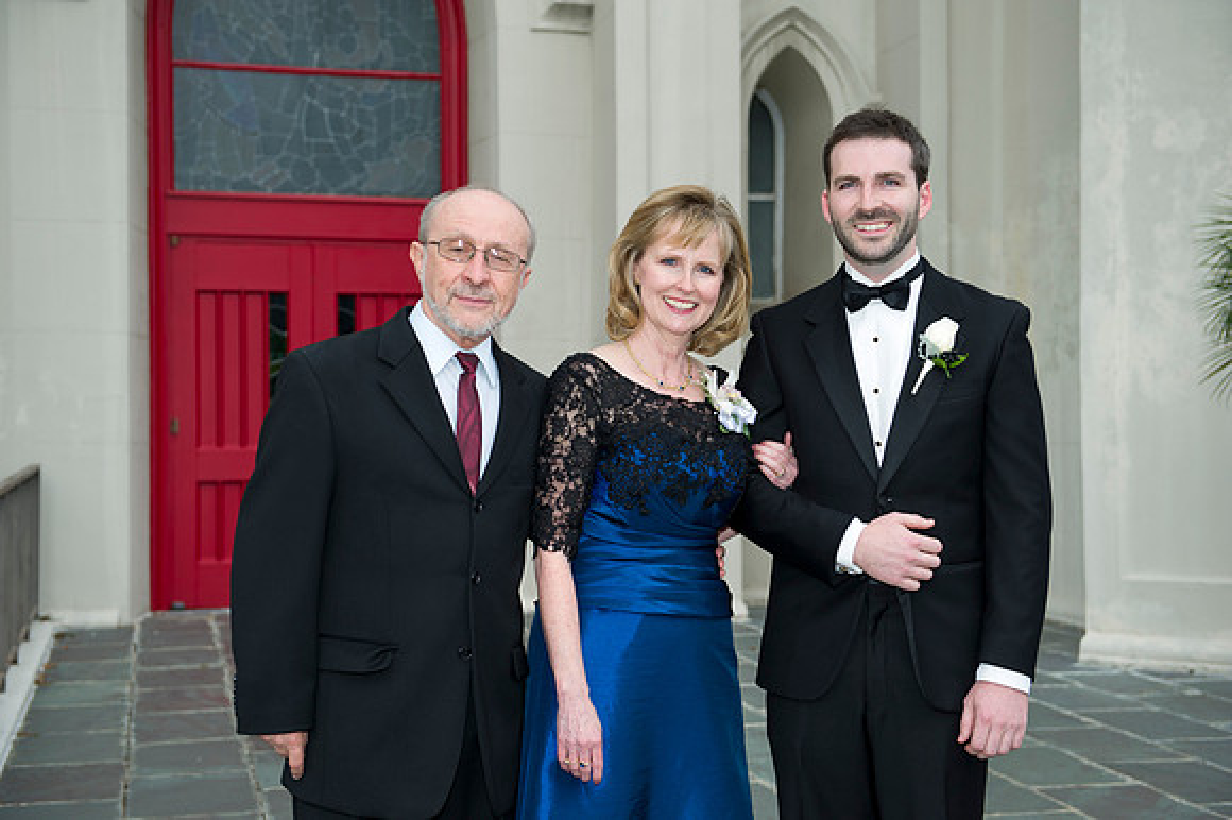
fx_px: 1778
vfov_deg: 26.0
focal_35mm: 52
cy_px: 410
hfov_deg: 38.2
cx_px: 616
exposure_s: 1/125
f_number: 4
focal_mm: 52
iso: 200
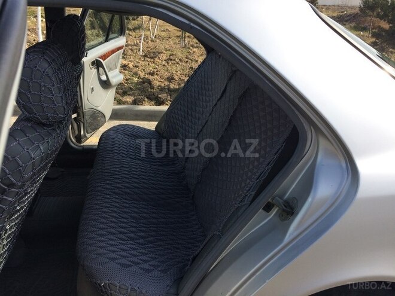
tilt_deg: -24.3
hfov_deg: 61.7
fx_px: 331
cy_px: 148
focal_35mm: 29
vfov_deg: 48.2
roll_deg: -2.6
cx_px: 198
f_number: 2.2
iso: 32
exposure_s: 1/1244
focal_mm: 4.15
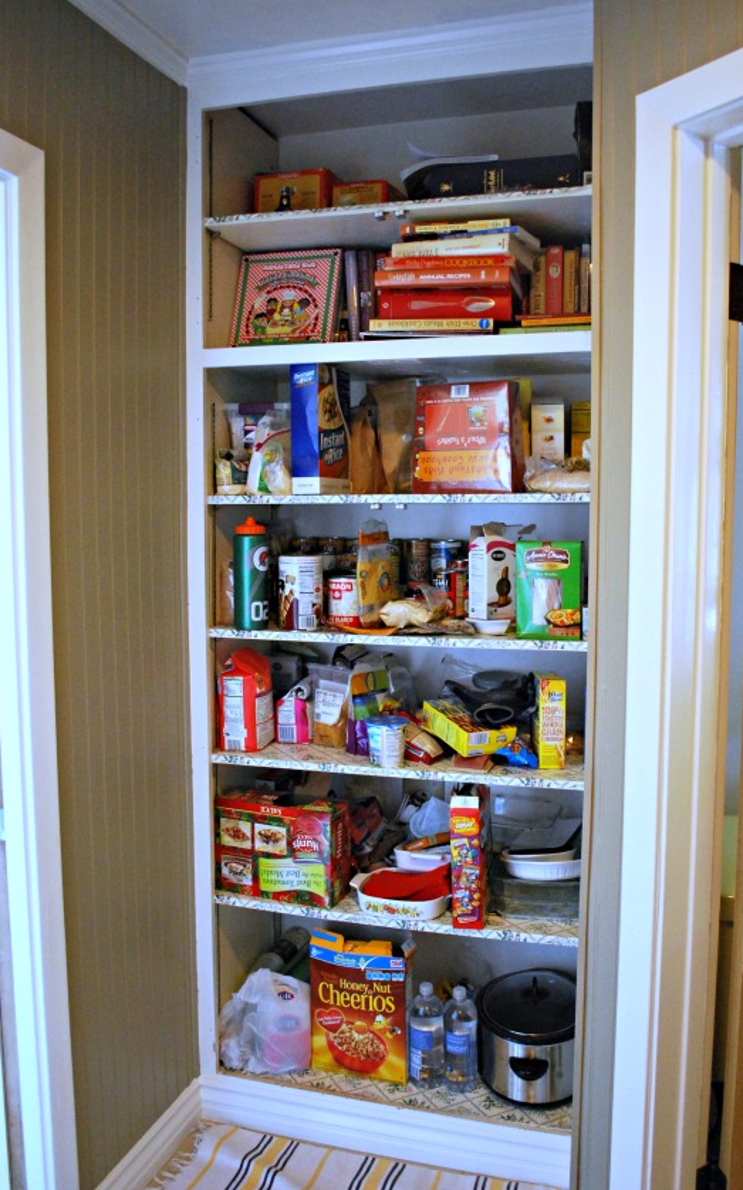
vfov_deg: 66.5
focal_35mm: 28
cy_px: 589
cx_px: 396
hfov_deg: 44.5
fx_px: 908
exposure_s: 1/30
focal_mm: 18
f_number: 3.8
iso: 1100
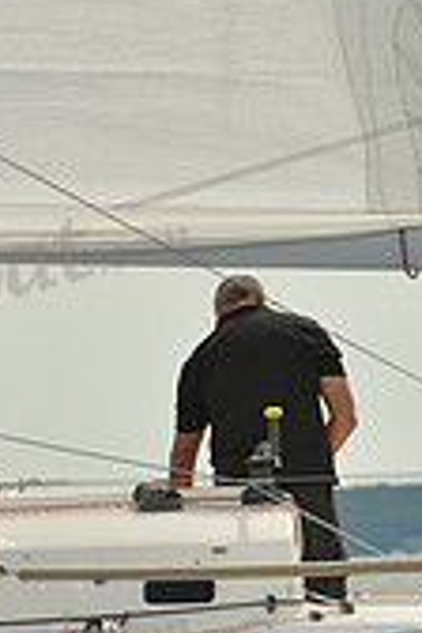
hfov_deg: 2.0
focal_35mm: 691
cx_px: 386
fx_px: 12149
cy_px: 437
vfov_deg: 3.0
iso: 200
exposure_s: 1/1000
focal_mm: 200
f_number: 8
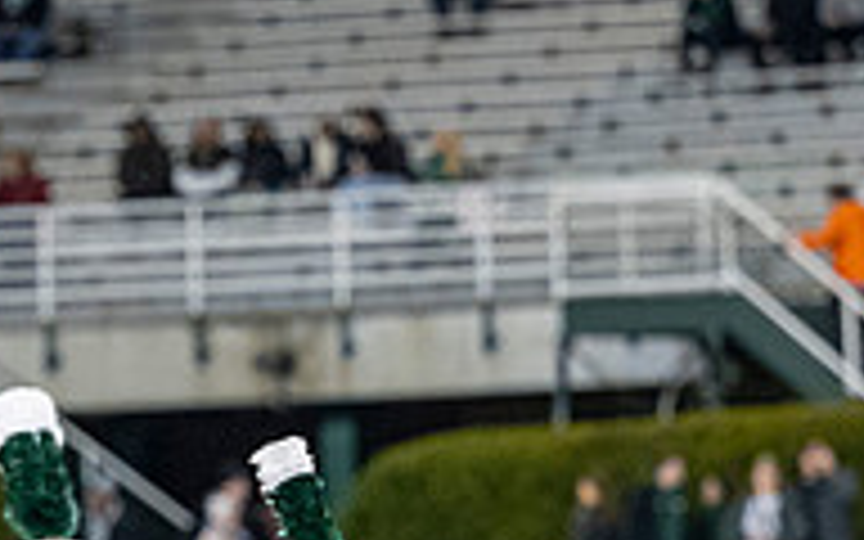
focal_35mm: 554
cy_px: 824
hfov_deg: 3.8
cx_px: 410
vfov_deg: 2.4
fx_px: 13045
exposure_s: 1/500
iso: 1000
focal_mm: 120
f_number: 2.8
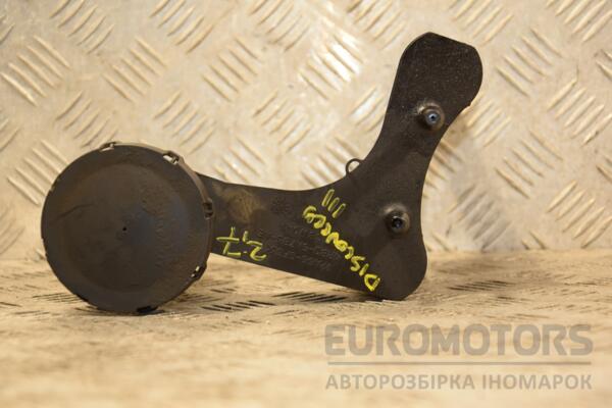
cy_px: 204
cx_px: 306
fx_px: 1479
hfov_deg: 23.4
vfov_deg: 15.7
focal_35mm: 87
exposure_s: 1/100
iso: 800
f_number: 5
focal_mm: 58
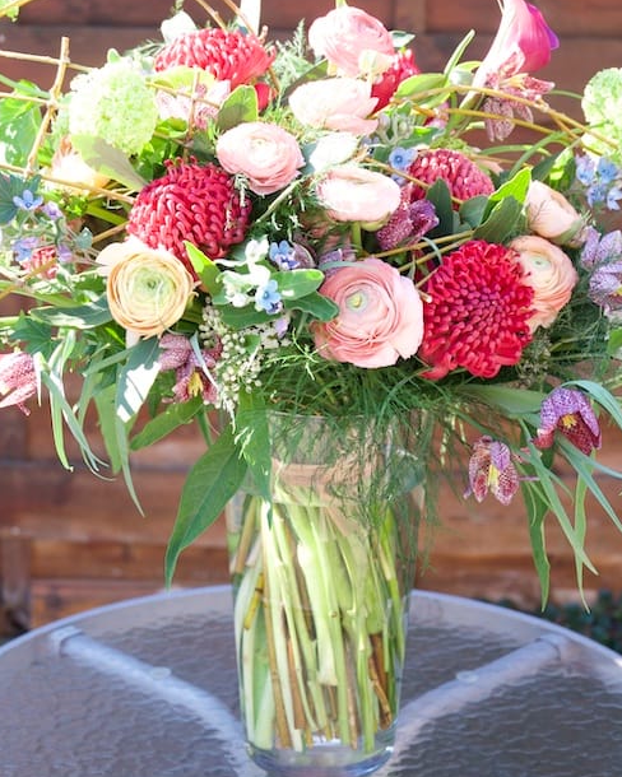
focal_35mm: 112
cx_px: 311
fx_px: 2577
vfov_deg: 17.1
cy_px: 304
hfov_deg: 13.8
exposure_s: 1/100
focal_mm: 52
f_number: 4
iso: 100
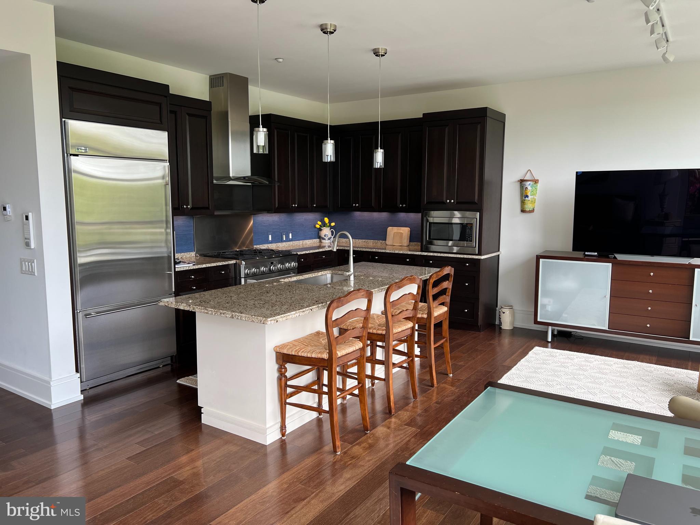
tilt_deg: -8.2
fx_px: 526
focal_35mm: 26
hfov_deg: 67.3
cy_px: 262
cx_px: 350
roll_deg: -0.4
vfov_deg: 53.1
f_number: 1.5
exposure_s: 1/121
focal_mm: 5.7
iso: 40
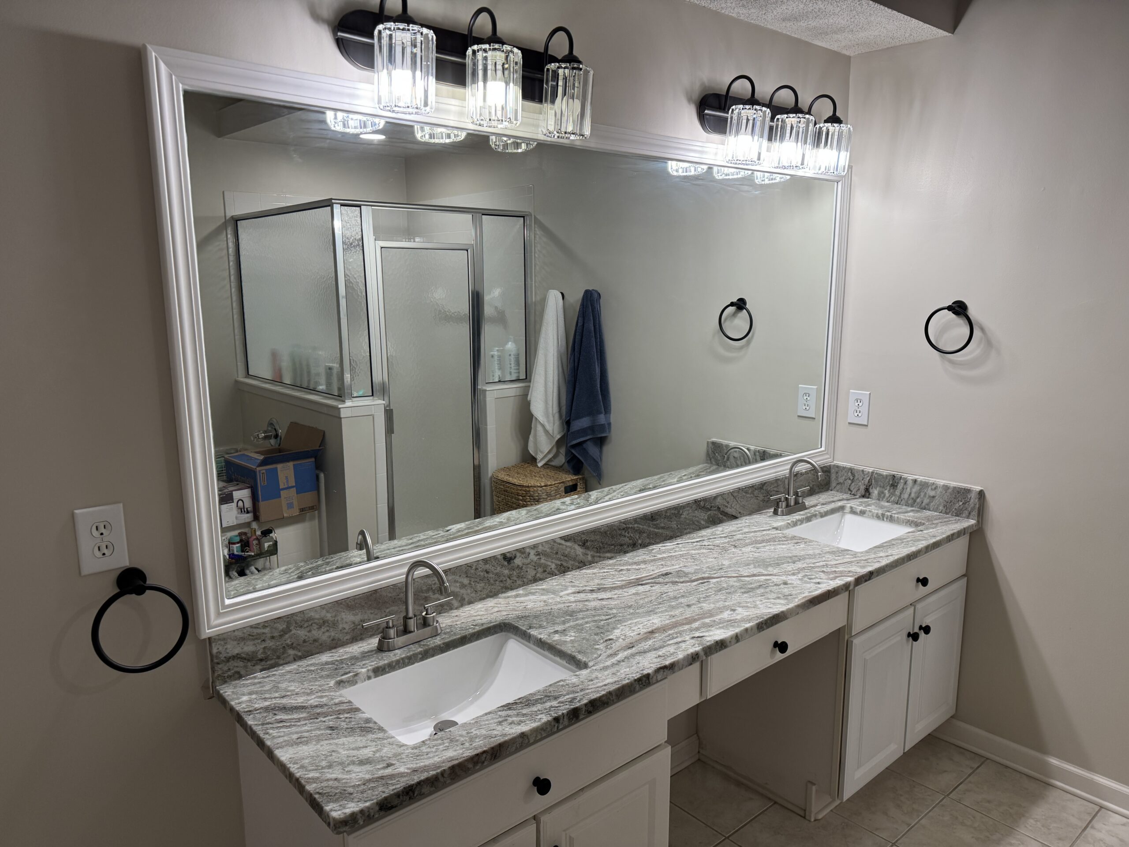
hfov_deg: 71.6
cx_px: 564
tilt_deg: -11.0
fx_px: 783
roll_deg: +0.4
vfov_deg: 56.8
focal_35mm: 24
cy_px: 424
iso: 125
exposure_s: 1/120
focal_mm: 6.76
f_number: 1.78
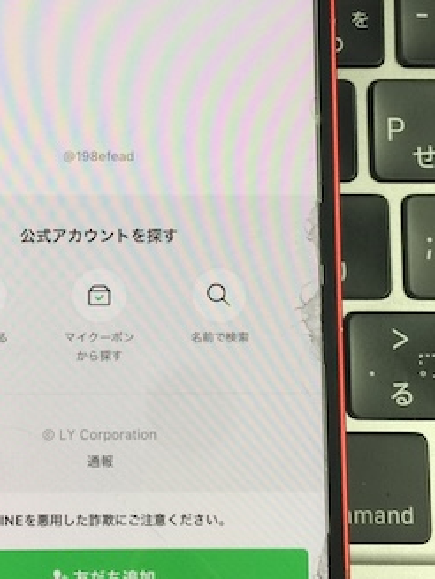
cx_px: 115
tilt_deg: -84.1
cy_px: 264
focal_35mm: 59
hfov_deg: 24.6
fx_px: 989
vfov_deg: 32.7
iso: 32
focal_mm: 4.15
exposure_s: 1/30
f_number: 2.2
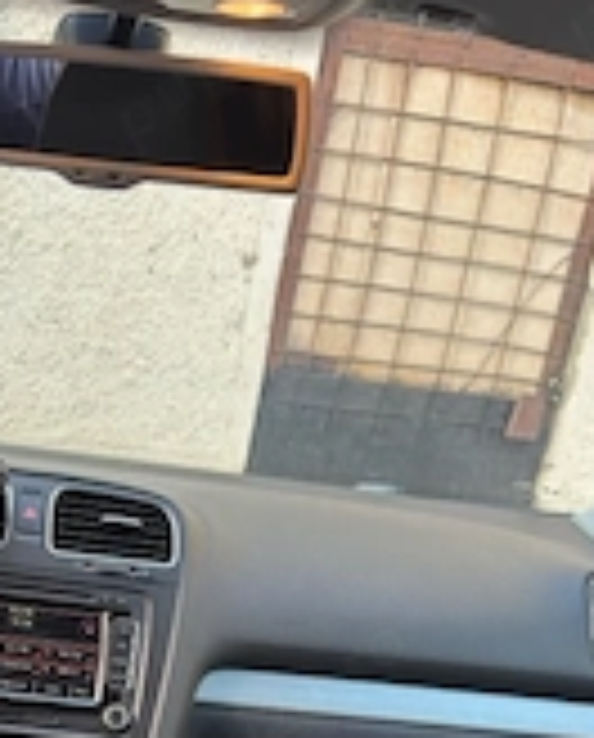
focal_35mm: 57
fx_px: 1248
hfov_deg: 25.5
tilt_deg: -17.8
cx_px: 0
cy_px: 788
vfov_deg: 30.0
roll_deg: -6.0
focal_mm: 6.76
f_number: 1.78
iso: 125
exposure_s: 1/122
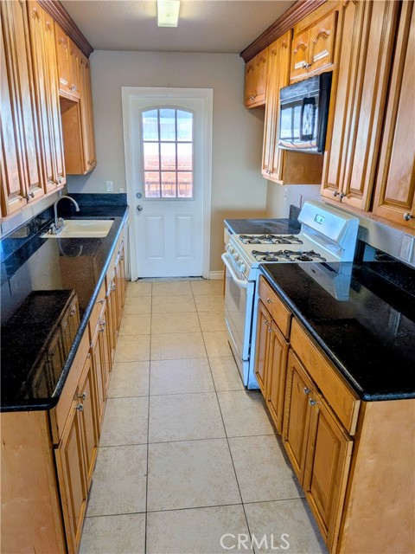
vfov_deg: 71.6
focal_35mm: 24
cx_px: 208
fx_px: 384
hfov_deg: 56.8
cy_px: 277
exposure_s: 1/616
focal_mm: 4.53
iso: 41
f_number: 1.7
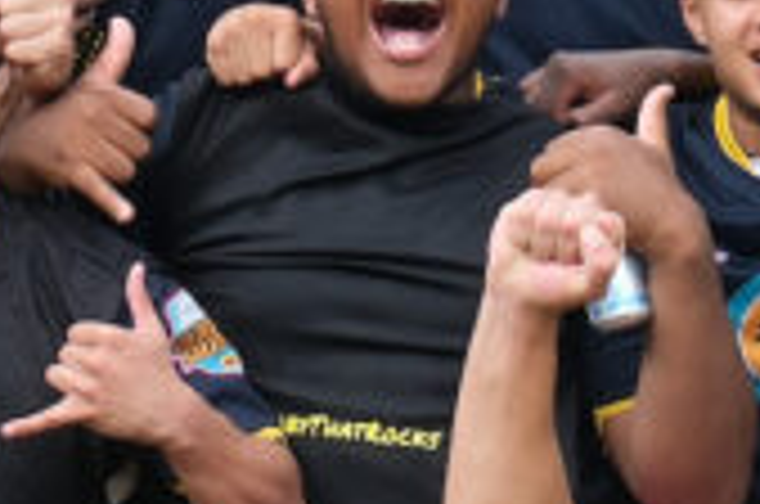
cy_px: 79
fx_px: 5436
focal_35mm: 258
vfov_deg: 5.3
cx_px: 405
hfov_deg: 8.0
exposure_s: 1/340
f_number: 5
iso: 400
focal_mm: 22.7
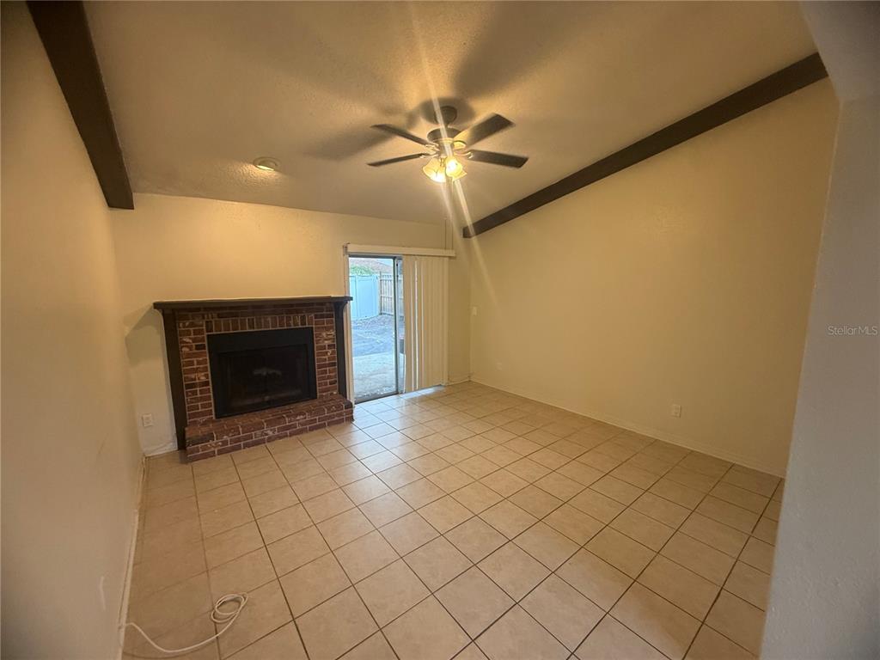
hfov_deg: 102.1
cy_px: 330
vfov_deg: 85.7
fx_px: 356
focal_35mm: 14
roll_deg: -0.7
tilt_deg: -6.6
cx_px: 440
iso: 320
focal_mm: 2.22
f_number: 2.2
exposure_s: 1/60
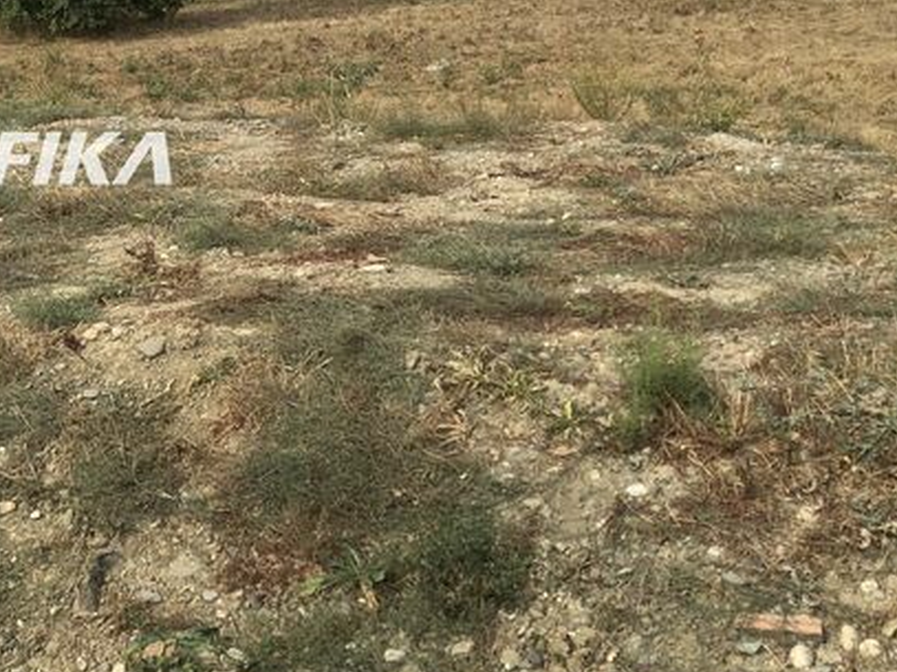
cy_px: 152
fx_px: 1710
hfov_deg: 27.8
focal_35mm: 66
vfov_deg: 22.0
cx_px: 15
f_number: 1.8
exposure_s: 1/2024
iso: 20
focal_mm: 3.99
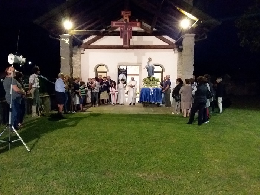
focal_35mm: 27
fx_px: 203
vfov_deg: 51.4
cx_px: 130
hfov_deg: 65.3
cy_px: 98
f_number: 1.9
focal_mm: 2.91
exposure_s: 1/15
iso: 500
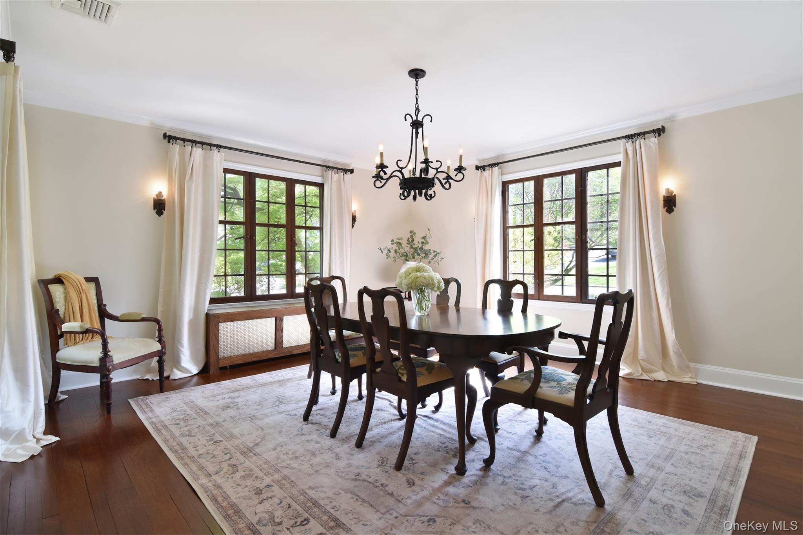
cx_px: 402
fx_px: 368
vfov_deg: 72.0
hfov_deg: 95.0
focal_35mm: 16
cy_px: 268
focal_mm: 11
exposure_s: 1/50
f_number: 11
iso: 640
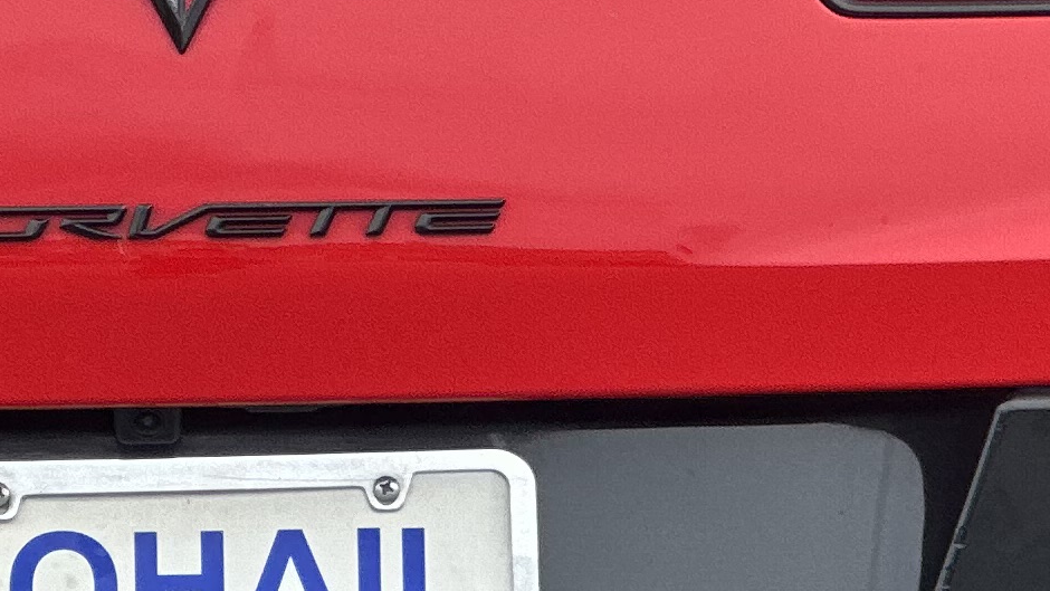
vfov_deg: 3.4
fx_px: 10024
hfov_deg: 6.0
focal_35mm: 360
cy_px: 82
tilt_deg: -0.6
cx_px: 246
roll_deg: +0.0
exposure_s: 1/130
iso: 20
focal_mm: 9
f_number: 2.8
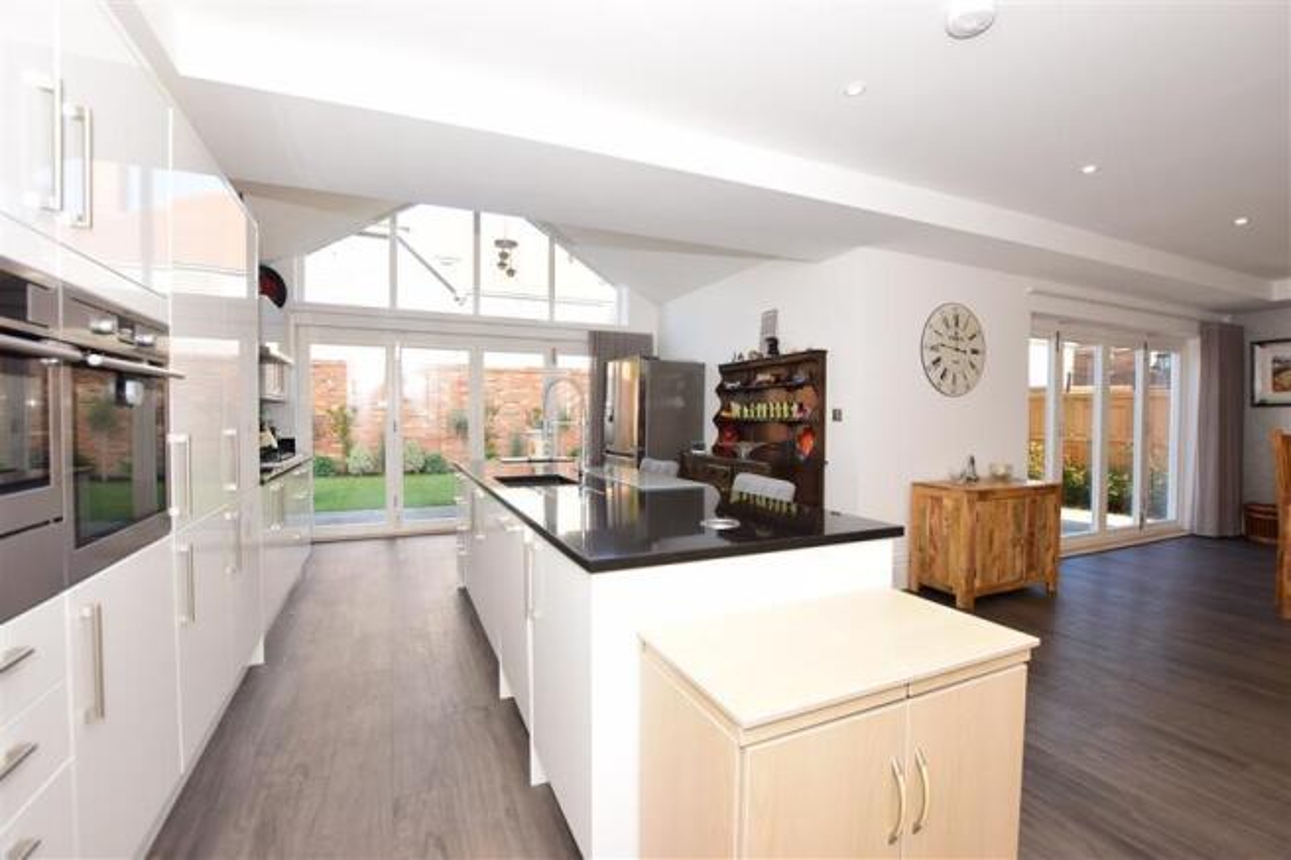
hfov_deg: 100.4
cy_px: 430
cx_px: 646
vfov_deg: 77.3
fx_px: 538
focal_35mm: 15
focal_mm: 10
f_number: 5.6
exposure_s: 1/60
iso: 200
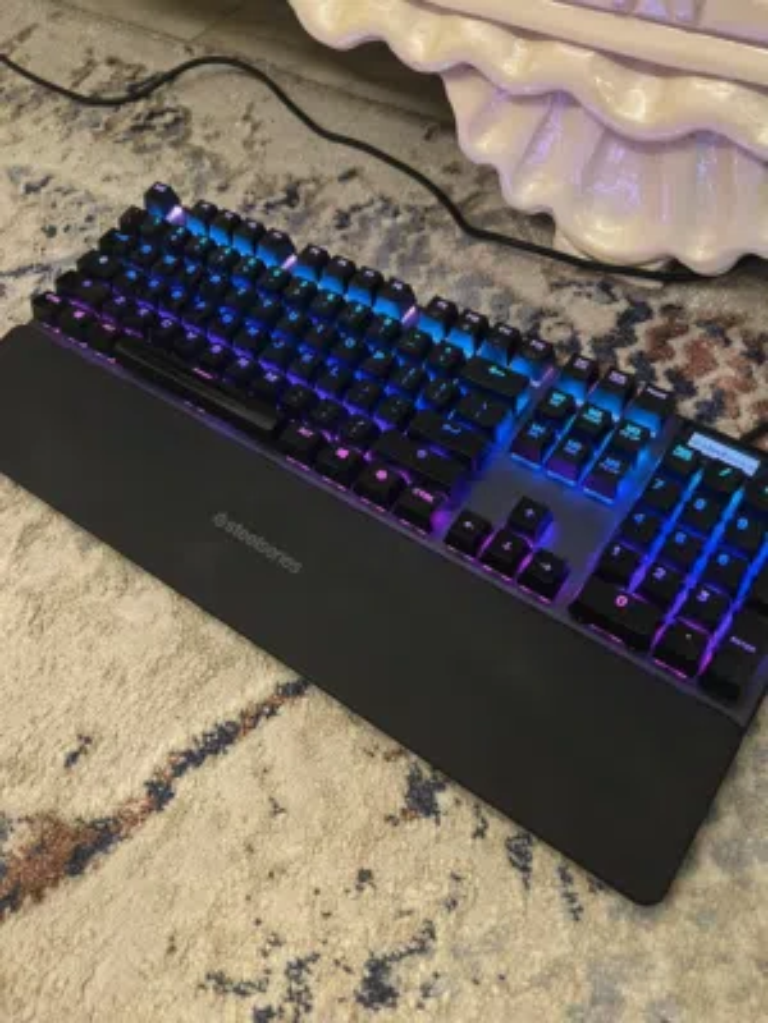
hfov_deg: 53.1
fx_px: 769
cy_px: 512
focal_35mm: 26
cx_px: 384
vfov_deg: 67.3
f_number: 1.5
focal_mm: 5.7
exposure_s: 1/25
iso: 640
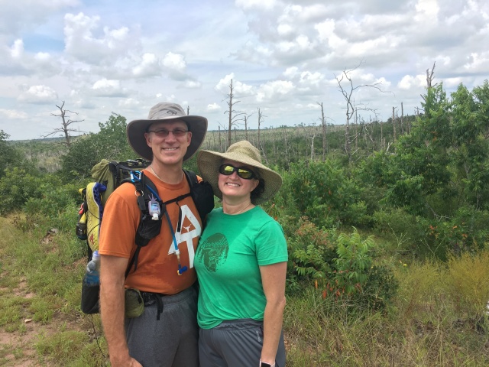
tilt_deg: -5.6
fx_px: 410
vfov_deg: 48.2
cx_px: 244
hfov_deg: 61.7
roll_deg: +1.4
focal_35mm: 29
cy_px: 184
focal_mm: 4.15
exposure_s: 1/712
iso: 25
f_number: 2.2
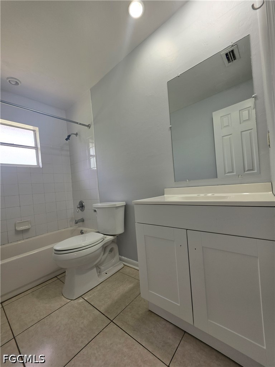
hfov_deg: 89.9
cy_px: 184
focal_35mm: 13
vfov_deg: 106.2
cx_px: 138
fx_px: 138
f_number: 1.9
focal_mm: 2.2
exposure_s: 1/120
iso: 40
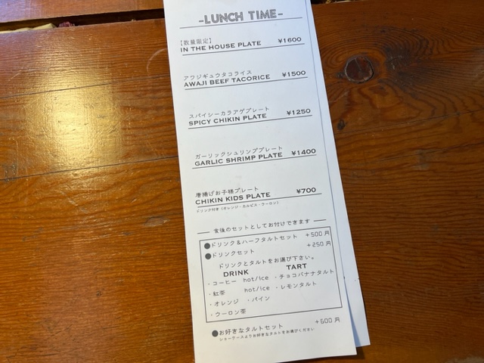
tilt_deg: -83.5
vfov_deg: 53.1
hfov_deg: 67.3
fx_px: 364
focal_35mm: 26
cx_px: 242
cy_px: 182
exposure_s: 1/121
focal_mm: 5.7
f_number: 1.5
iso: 100
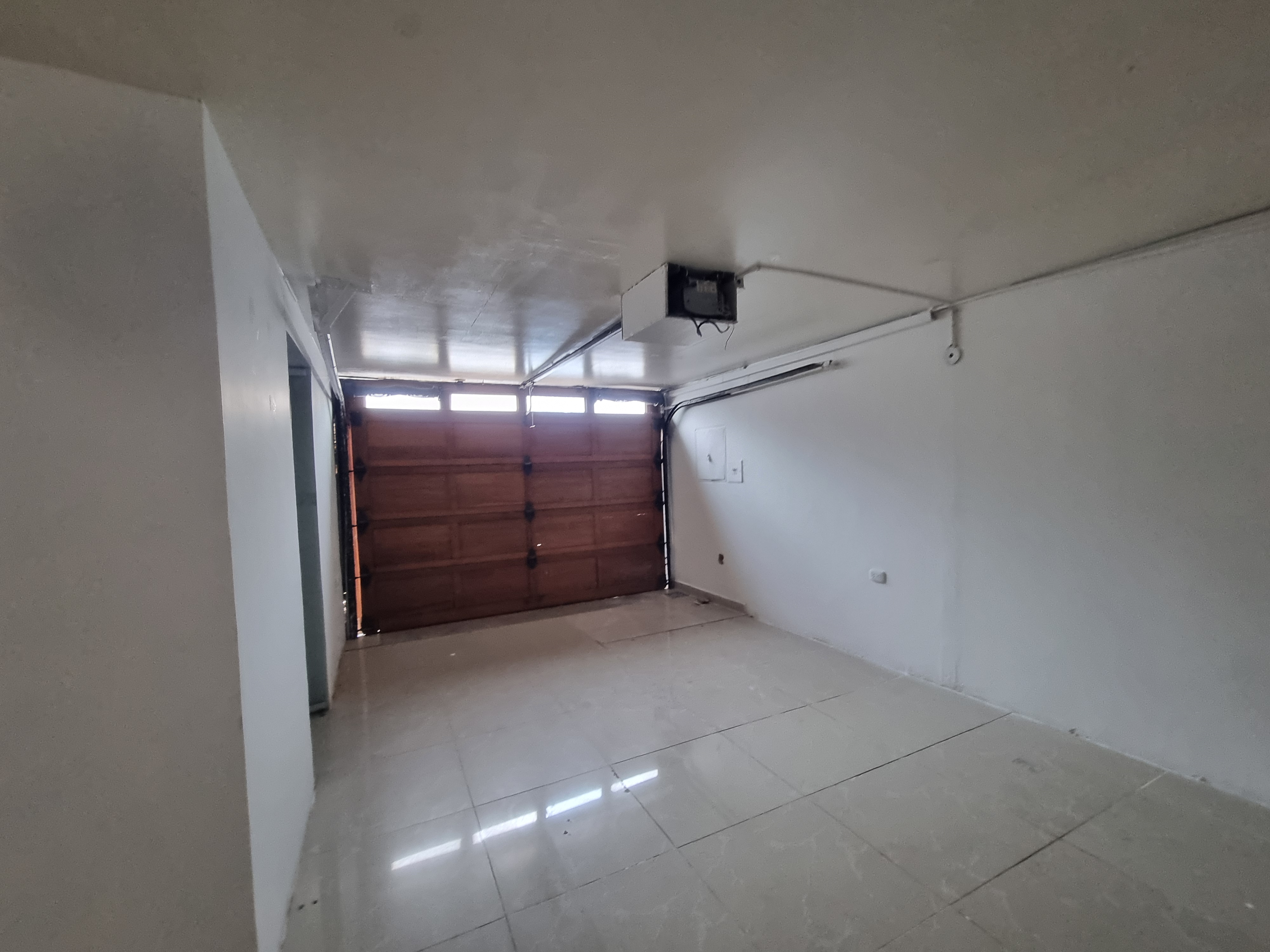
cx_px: 635
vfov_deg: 89.9
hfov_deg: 106.2
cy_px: 476
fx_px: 477
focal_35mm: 13
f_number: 2.2
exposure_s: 1/40
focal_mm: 2.2
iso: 400
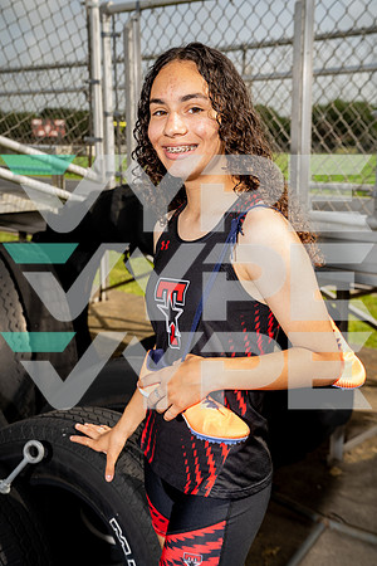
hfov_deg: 31.2
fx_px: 675
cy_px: 283
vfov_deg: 45.4
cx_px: 188
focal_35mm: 43
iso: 100
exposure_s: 1/250
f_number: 5.6
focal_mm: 43
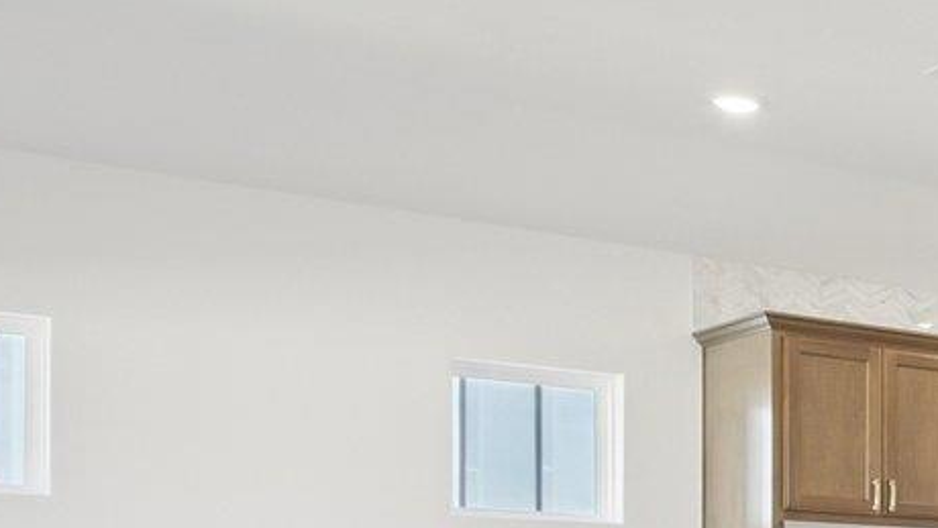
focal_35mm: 70
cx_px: 1603
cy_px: 588
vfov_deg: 16.7
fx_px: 1741
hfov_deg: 21.7
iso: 400
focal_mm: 10
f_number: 8
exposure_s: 1/20
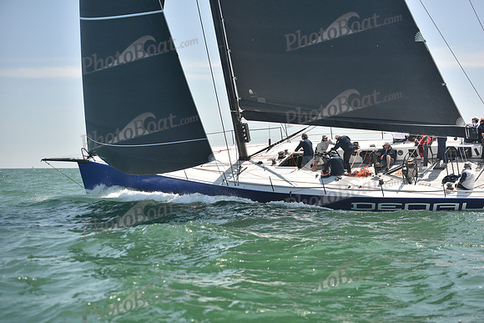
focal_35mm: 70
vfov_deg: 19.5
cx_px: 242
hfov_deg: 28.8
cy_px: 162
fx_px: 941
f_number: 3.2
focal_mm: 70
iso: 250
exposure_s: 1/800
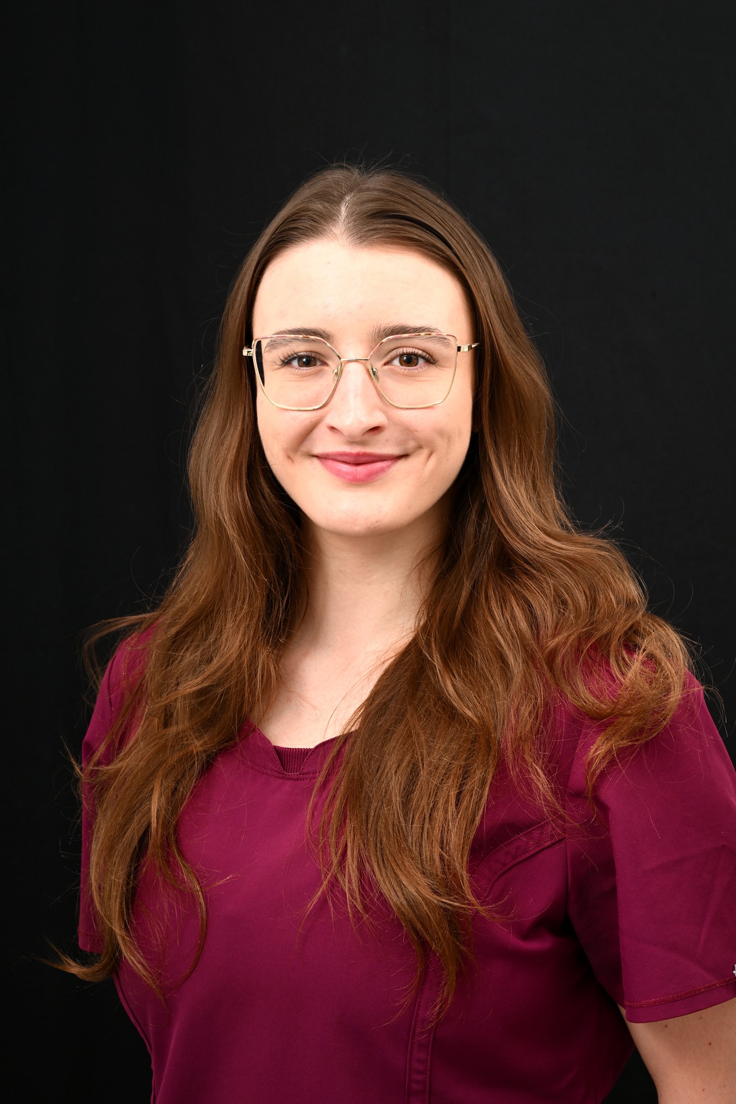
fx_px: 3220
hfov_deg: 13.0
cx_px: 368
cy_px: 552
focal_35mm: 105
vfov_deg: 19.5
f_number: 14
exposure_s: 1/125
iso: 100
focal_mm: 105
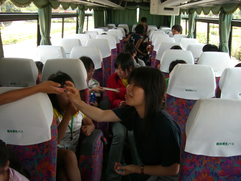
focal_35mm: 38
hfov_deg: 49.0
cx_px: 120
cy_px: 90
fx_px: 265
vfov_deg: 37.7
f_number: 2.7
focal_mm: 6.2
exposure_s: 1/160
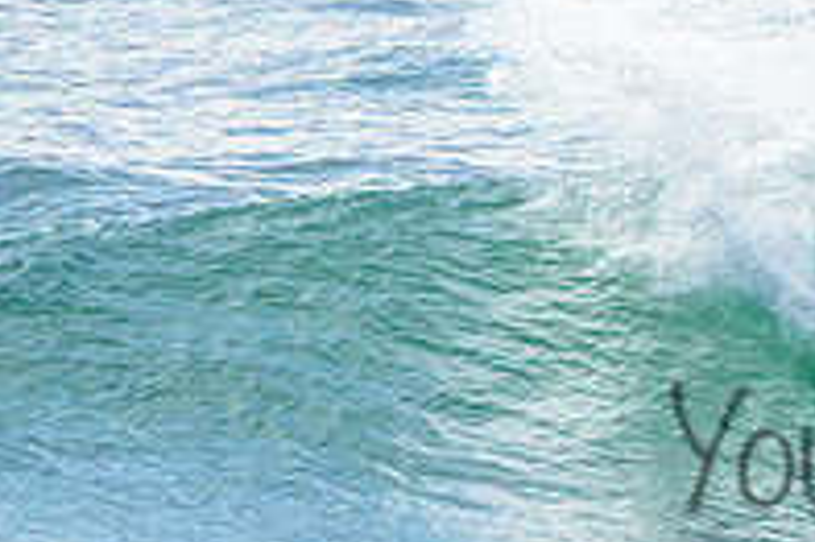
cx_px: 1050
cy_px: 323
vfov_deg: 1.0
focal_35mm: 1443
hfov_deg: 1.4
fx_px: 32640
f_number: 7.1
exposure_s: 1/1600
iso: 200
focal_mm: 400
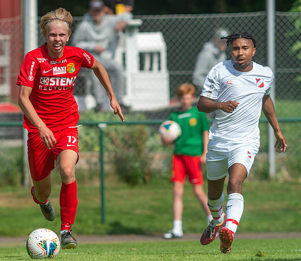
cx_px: 39
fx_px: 6504
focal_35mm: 707
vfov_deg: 2.3
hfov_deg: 2.7
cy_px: 140
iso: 220
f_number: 4
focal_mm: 420
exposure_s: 1/1250
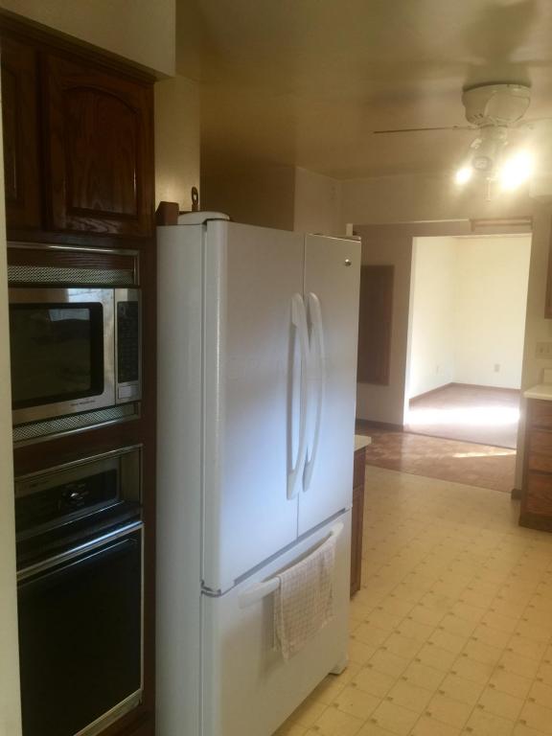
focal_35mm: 29
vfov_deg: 61.7
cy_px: 368
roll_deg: -1.1
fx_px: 617
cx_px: 276
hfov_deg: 48.2
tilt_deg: -6.7
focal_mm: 4.15
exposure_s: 1/15
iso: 40
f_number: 2.2
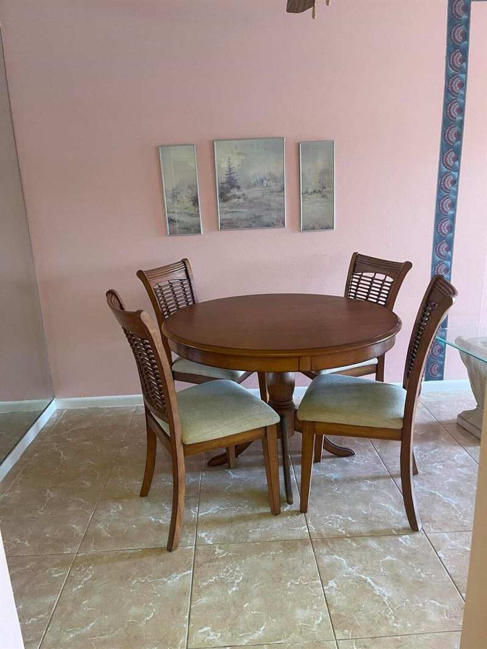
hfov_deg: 54.9
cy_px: 324
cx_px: 244
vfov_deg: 69.4
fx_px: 469
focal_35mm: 25
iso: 320
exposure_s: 1/60
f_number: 1.6
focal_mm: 5.1
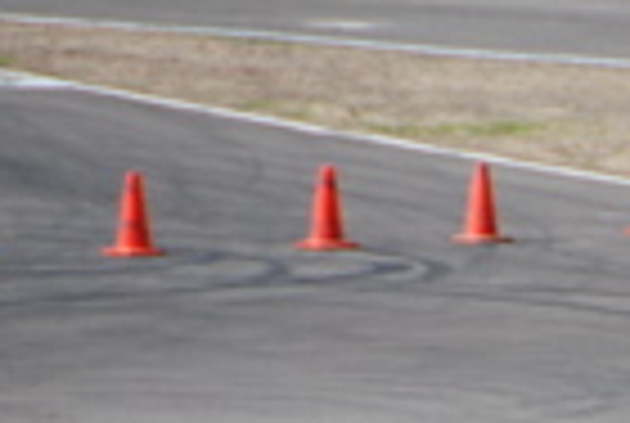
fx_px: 24043
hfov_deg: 1.5
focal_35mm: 1371
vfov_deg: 1.0
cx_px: 1168
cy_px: 770
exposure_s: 1/800
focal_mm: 200
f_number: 5.6
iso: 200
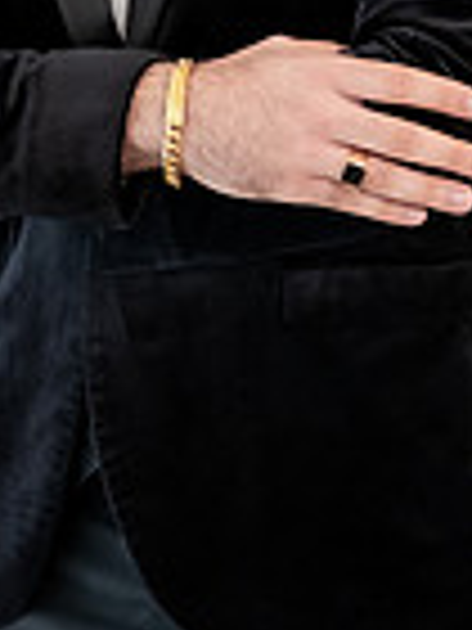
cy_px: 22
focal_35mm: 161
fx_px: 2927
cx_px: 178
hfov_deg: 9.2
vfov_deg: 12.2
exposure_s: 1/100
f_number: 3.6
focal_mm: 63
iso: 1600
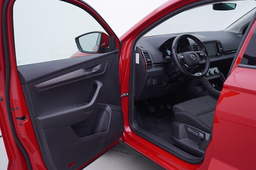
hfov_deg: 48.4
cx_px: 120
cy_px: 79
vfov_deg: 33.4
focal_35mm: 40
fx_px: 284
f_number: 3.2
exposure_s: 1/50
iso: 125
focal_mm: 24
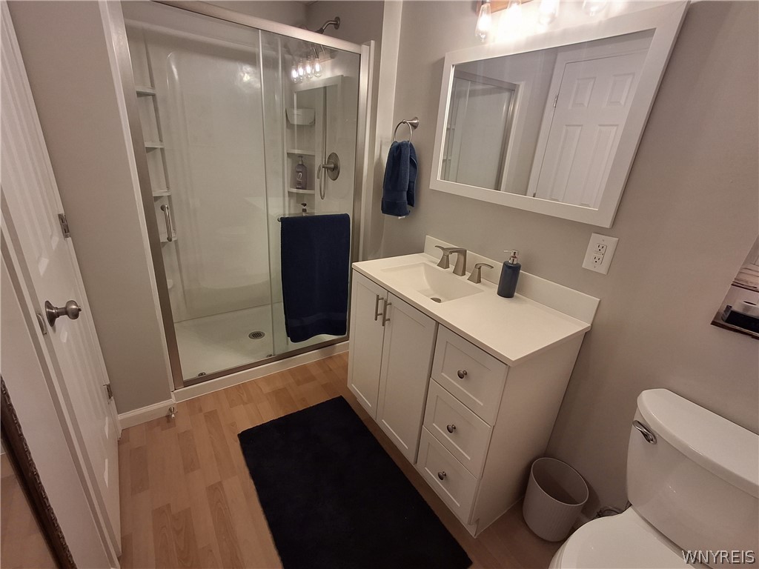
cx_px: 380
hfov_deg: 94.5
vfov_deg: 78.1
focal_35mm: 16
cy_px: 284
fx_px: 351
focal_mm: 1.64
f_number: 2.2
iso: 64
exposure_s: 1/40
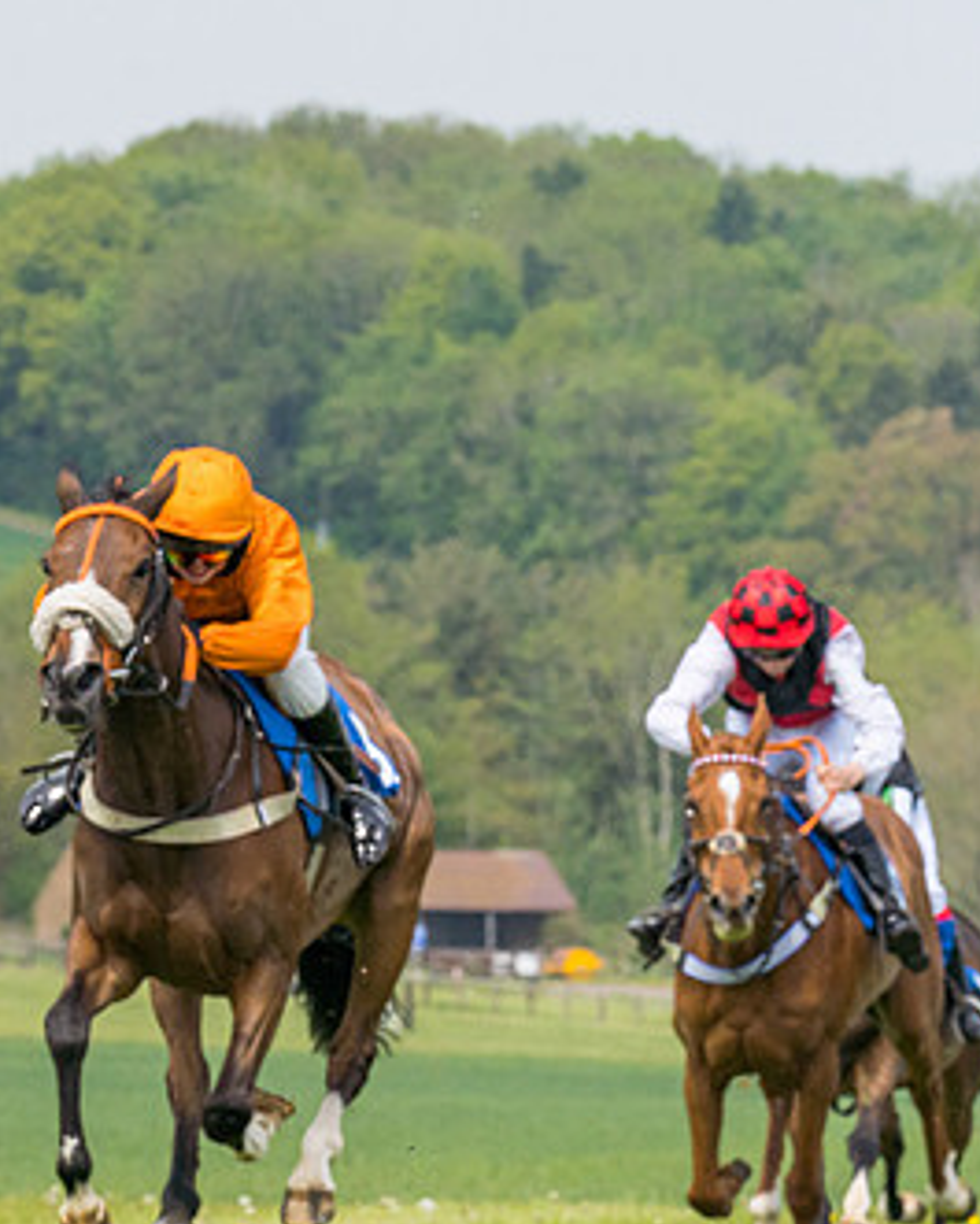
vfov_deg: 4.9
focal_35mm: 396
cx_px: -310
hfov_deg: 3.9
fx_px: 14350
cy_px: 352
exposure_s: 1/2000
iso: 400
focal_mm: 135
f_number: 9
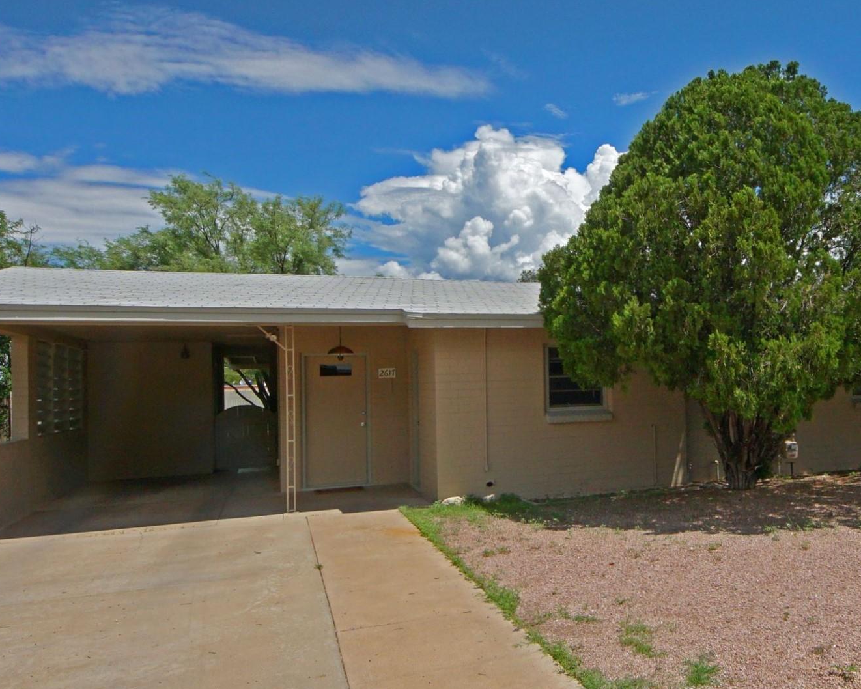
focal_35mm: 15
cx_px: 418
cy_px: 371
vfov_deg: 83.9
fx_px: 382
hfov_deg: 96.8
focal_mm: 8
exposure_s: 1/400
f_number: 11
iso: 200
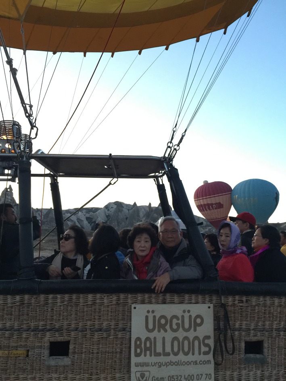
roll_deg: +0.7
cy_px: 190
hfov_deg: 48.2
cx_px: 143
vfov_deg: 61.7
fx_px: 319
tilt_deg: +12.9
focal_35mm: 29
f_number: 2.2
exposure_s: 1/8
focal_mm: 4.15
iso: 160
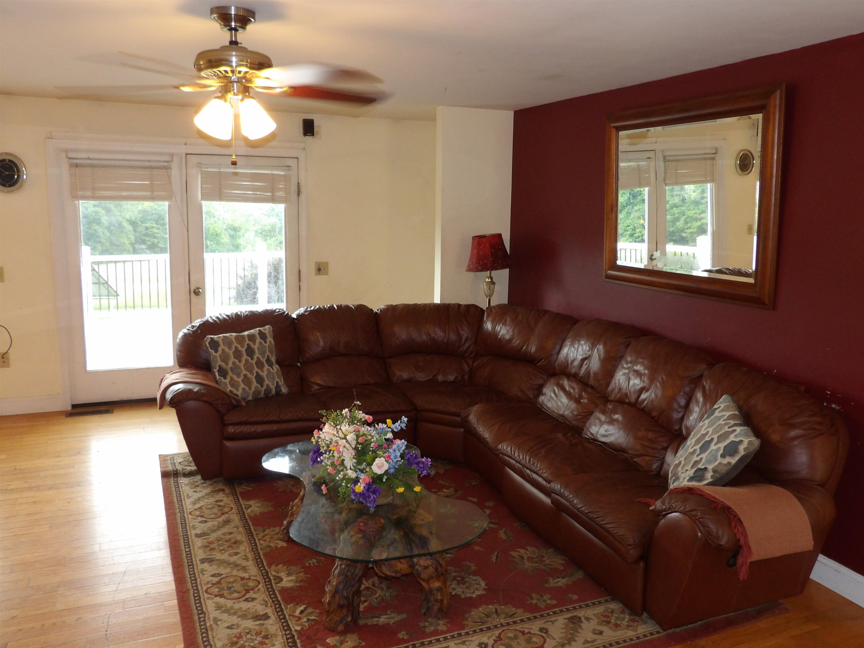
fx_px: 699
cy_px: 324
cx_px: 432
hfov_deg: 63.4
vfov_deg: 49.7
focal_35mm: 28
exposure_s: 1/33
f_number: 3.4
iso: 200
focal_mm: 5
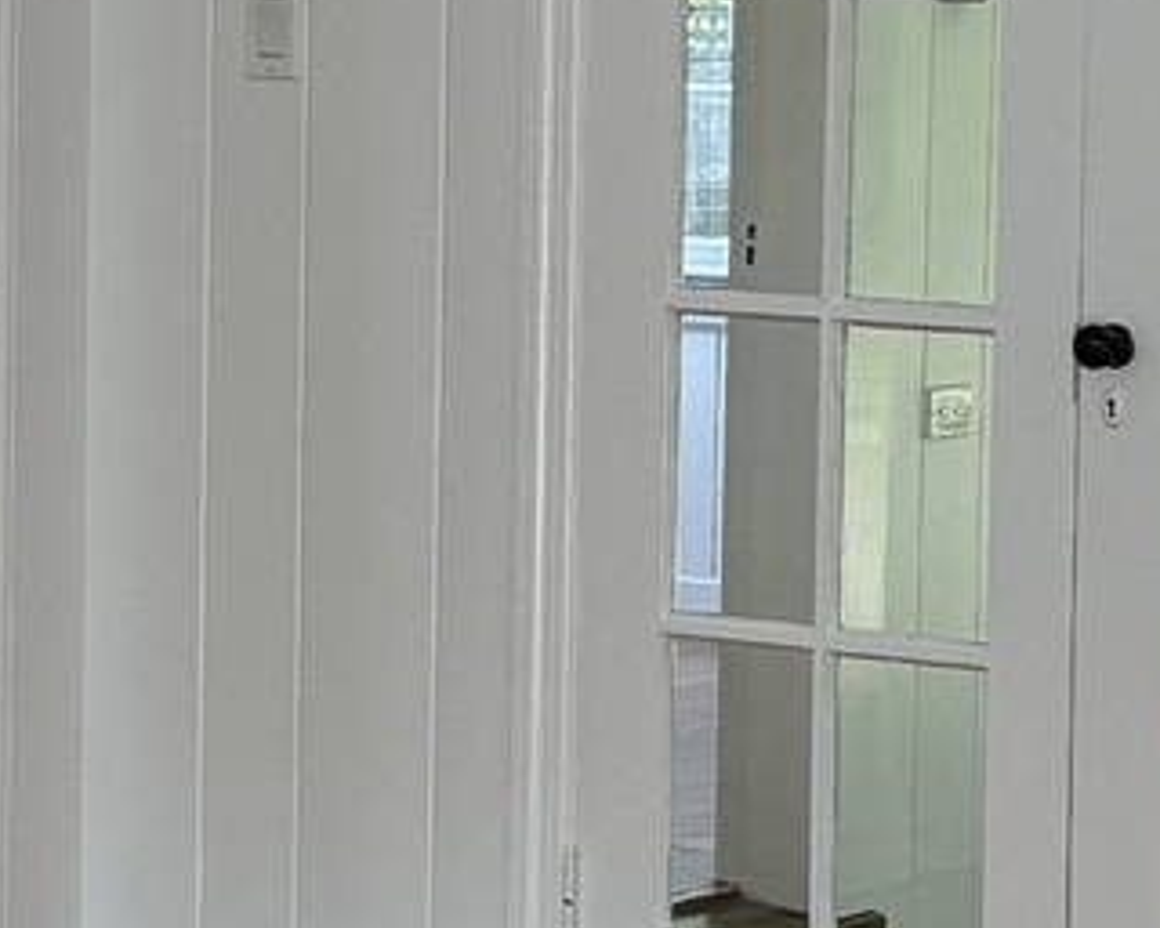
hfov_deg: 10.5
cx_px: 207
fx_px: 6283
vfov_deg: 8.4
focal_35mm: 183
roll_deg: -1.4
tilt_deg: -3.7
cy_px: 323
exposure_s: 1/121
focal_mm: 5.96
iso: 64
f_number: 1.6
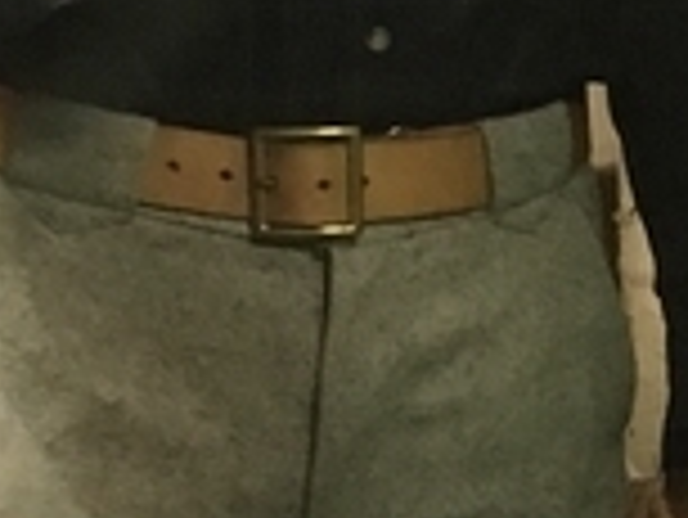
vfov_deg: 6.6
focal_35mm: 227
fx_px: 4515
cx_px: 1187
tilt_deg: -10.7
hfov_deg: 8.4
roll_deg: -0.1
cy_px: 288
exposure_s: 1/17
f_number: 2.2
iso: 200
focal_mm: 4.15
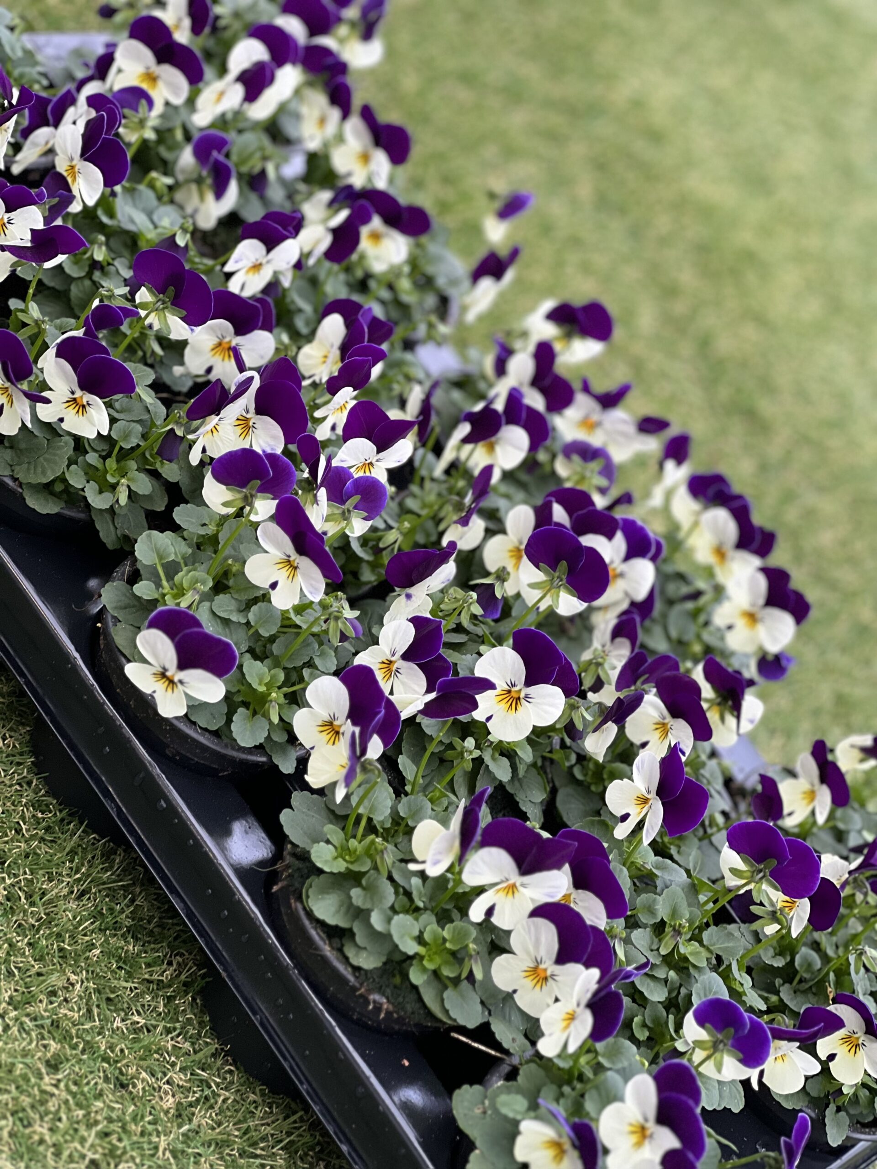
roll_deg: -42.1
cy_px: 584
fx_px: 2601
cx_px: 438
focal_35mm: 77
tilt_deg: -33.6
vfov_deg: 25.3
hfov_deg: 19.1
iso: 200
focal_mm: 9
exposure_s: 1/121
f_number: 2.8
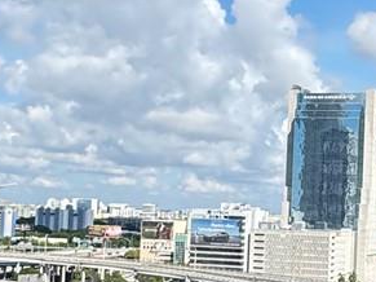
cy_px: 194
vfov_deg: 19.1
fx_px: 836
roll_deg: -0.3
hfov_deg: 24.0
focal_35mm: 77
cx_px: 394
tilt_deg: +1.6
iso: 50
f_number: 2.2
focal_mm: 2.22
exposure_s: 1/849
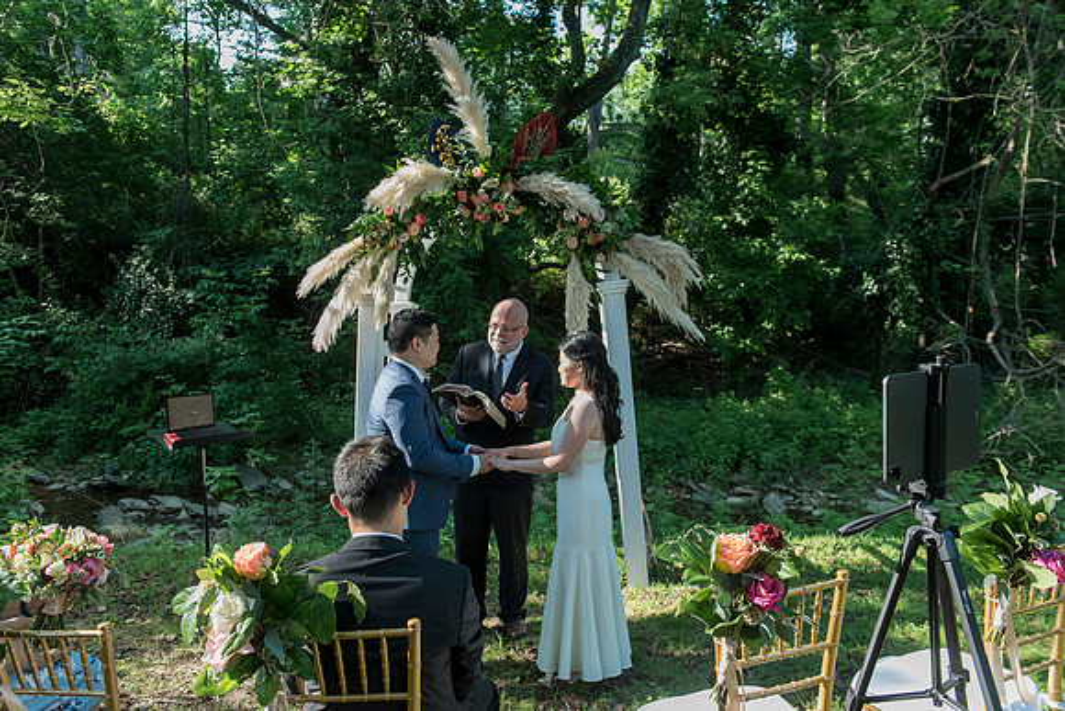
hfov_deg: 64.3
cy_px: 356
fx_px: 848
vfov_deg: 45.5
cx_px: 540
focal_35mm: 29
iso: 1000
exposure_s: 1/640
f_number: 4
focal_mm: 28
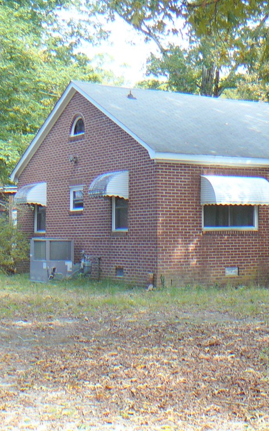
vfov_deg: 29.4
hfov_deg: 18.2
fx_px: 821
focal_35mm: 70
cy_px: 214
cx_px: 255
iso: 80
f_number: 3.4
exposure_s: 1/80
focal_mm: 7.3
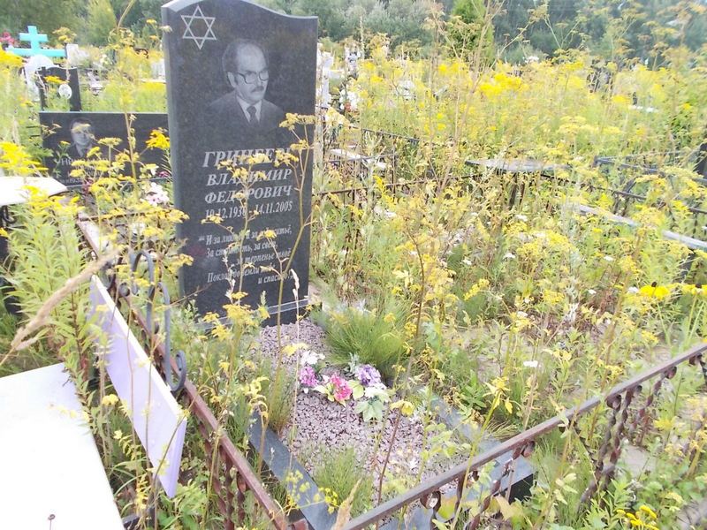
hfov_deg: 67.3
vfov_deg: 53.1
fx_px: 531
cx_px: 354
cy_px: 265
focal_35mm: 26
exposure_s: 1/30
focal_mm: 4.6
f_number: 3.2
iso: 80
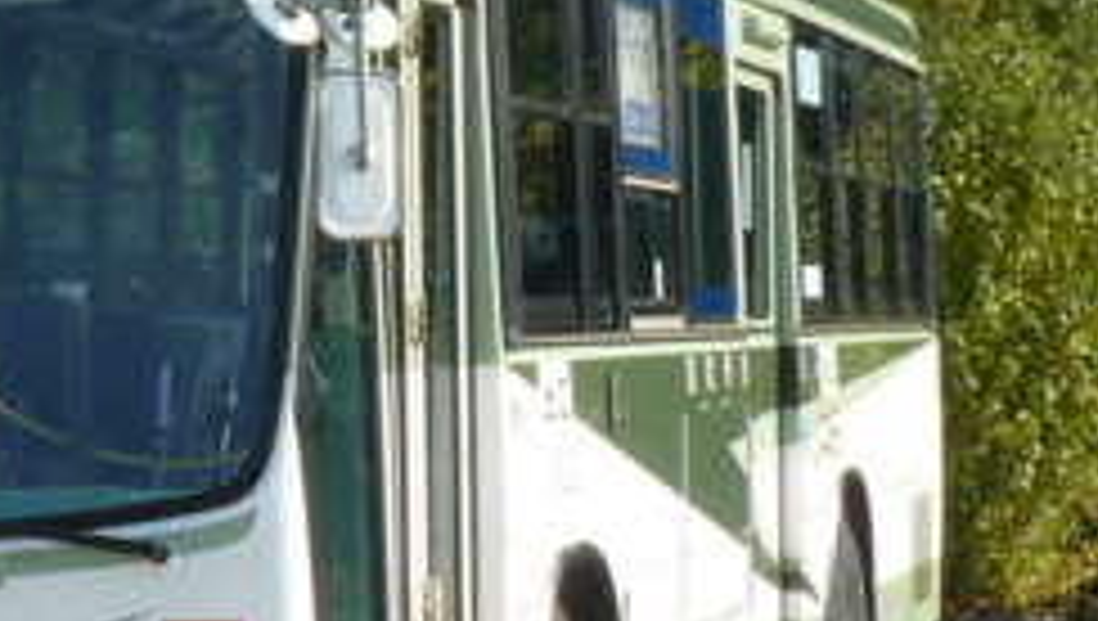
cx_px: 94
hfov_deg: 13.8
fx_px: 4490
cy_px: 360
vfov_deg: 7.9
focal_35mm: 154
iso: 100
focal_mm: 8
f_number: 7.1
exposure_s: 1/160
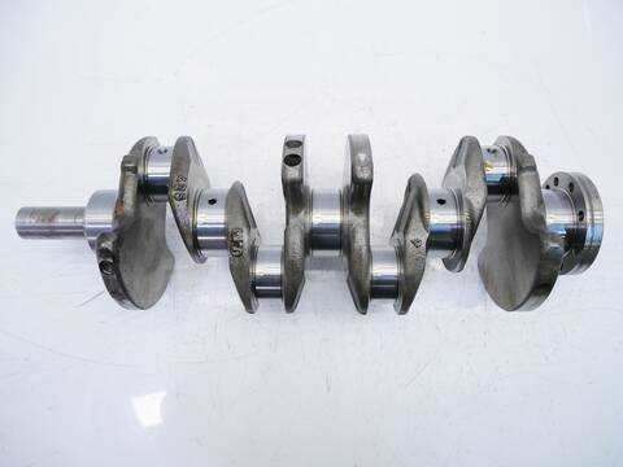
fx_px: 432
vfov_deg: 56.8
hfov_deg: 71.6
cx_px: 312
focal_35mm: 24
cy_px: 234
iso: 200
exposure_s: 1/100
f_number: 3.5
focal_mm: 12
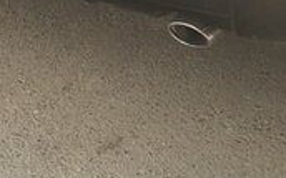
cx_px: 123
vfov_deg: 10.3
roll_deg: +0.8
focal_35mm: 118
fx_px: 919
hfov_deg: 17.7
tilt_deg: -16.4
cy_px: -162
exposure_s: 1/314
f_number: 2.2
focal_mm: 4.15
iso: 25
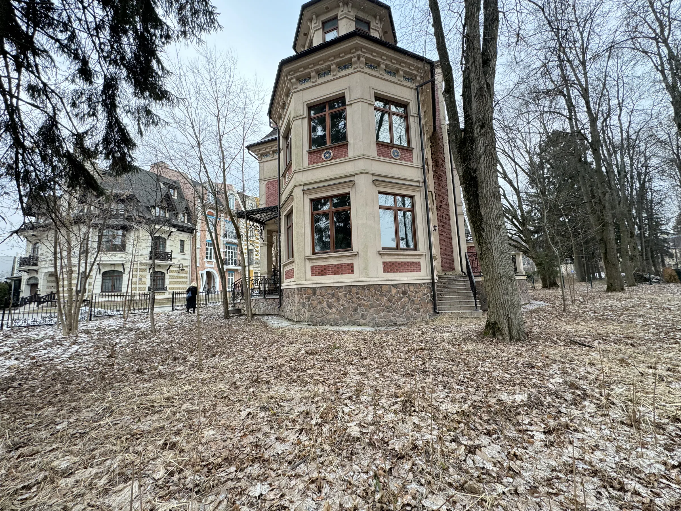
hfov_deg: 102.1
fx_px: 275
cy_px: 256
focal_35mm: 14
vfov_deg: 85.7
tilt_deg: +7.0
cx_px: 340
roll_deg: +2.5
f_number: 2.2
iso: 125
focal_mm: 2.22
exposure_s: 1/99
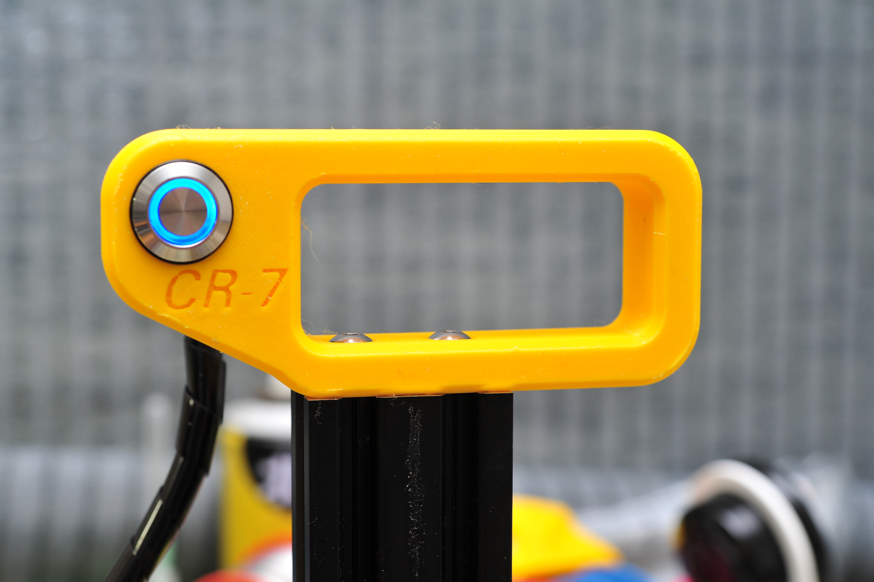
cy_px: 290
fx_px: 1601
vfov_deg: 20.6
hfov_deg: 30.5
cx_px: 413
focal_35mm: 66
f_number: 8
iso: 400
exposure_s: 1/60
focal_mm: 60
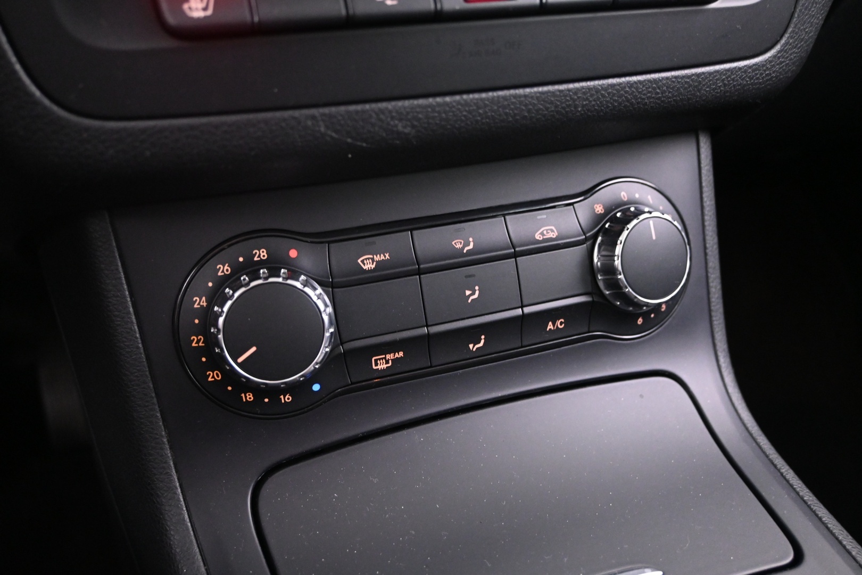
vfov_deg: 42.6
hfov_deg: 60.7
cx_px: 431
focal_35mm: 31
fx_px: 736
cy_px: 288
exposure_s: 1/5
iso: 3200
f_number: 3.8
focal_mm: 20.5
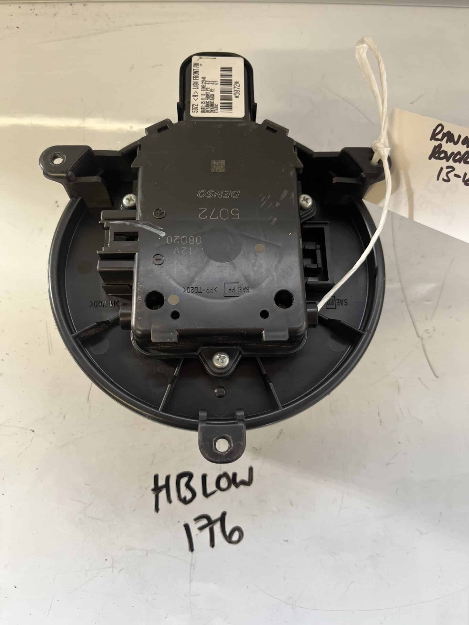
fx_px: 470
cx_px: 234
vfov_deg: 67.3
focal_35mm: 26
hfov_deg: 53.1
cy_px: 312
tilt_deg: -73.0
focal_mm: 5.1
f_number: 1.6
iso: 125
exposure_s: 1/105
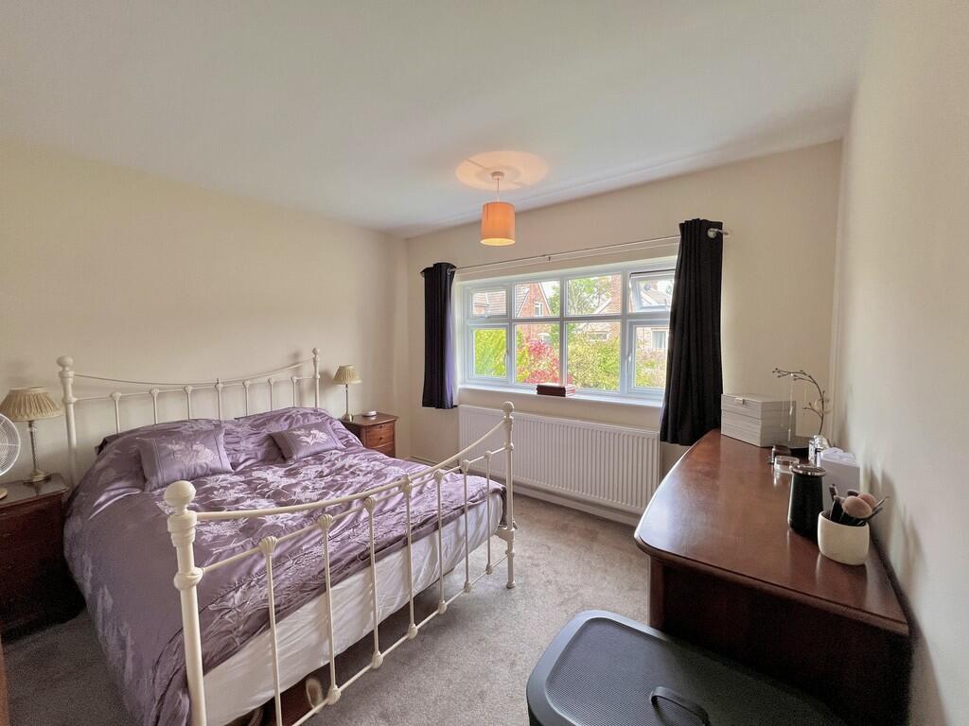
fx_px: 364
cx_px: 484
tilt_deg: -3.8
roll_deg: +0.7
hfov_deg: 106.2
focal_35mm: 13
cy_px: 363
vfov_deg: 89.9
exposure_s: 1/100
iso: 80
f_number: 1.8
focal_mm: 1.57
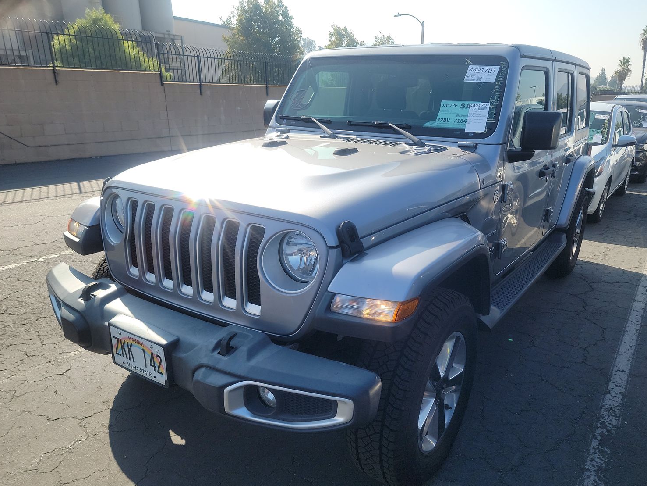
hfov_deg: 67.2
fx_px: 486
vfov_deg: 53.0
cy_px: 261
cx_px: 347
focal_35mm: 26
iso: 50
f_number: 1.8
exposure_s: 1/465
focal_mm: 6.7
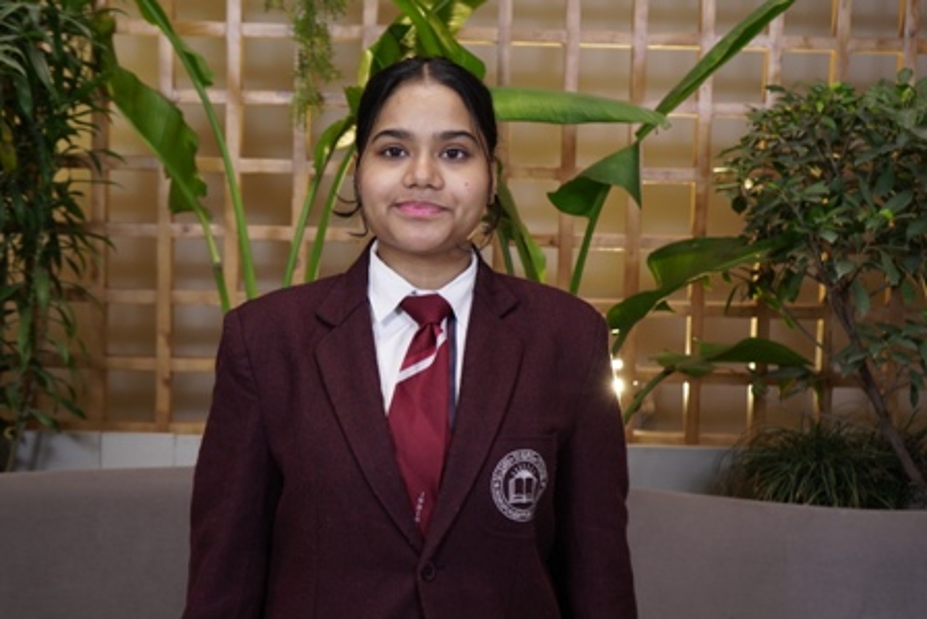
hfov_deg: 33.4
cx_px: 464
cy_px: 310
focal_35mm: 60
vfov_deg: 22.6
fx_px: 1545
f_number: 4.5
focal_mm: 40
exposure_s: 1/80
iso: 320
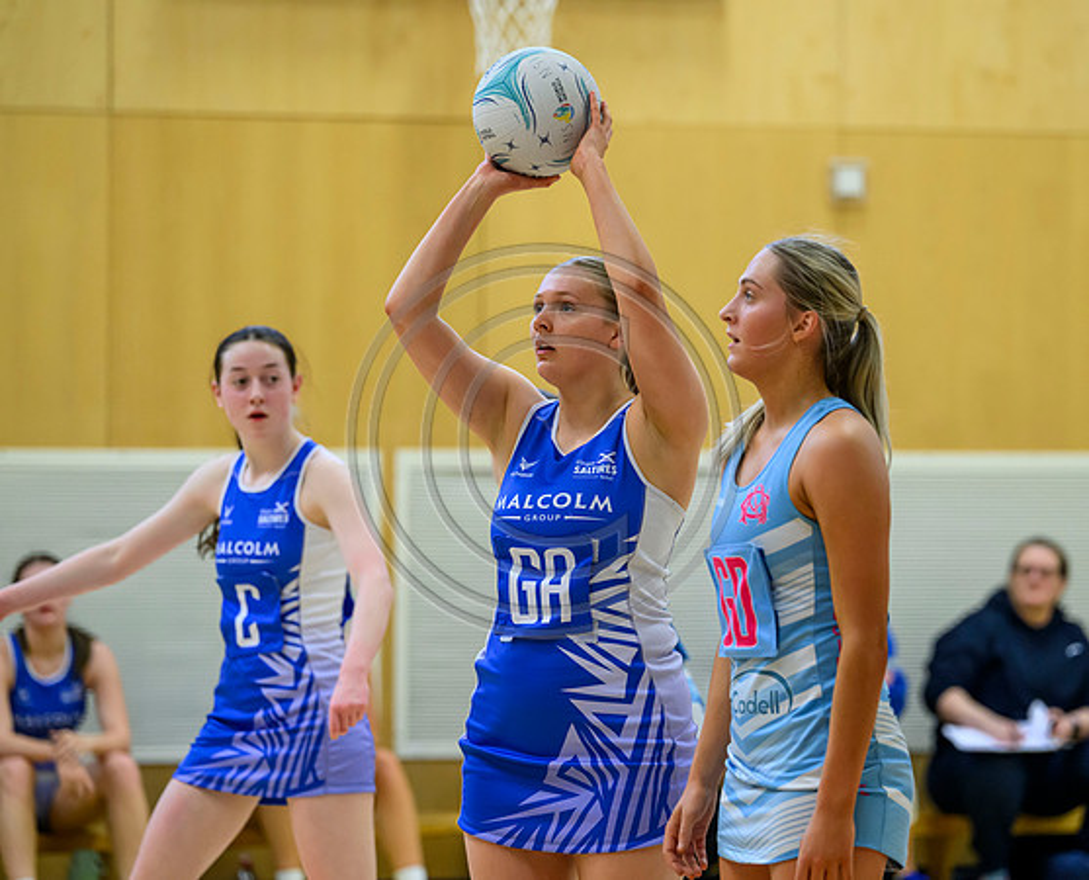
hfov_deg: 9.1
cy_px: 440
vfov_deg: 7.4
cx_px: 661
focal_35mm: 211
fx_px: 6818
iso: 4000
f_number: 3.5
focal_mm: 185
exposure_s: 1/800
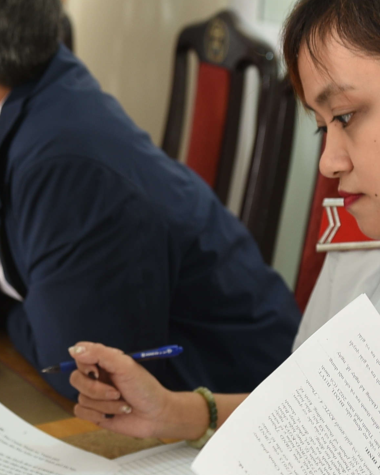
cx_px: 87
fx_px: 1209
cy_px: 352
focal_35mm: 86
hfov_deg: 17.7
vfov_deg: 22.0
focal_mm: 32
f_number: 3.5
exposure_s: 1/50
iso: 400
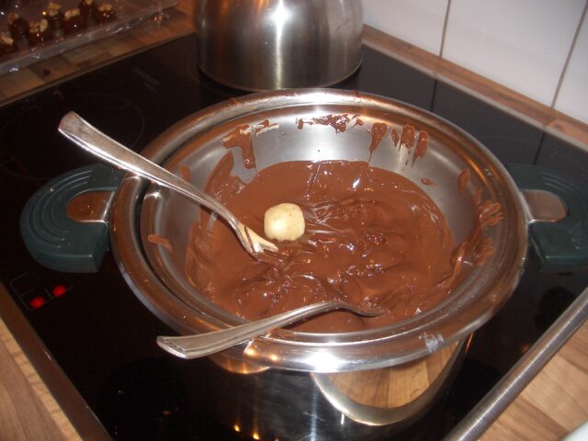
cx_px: 294
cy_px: 220
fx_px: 595
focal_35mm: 35
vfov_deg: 40.7
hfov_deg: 52.6
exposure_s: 1/40
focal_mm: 5.8
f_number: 2.6
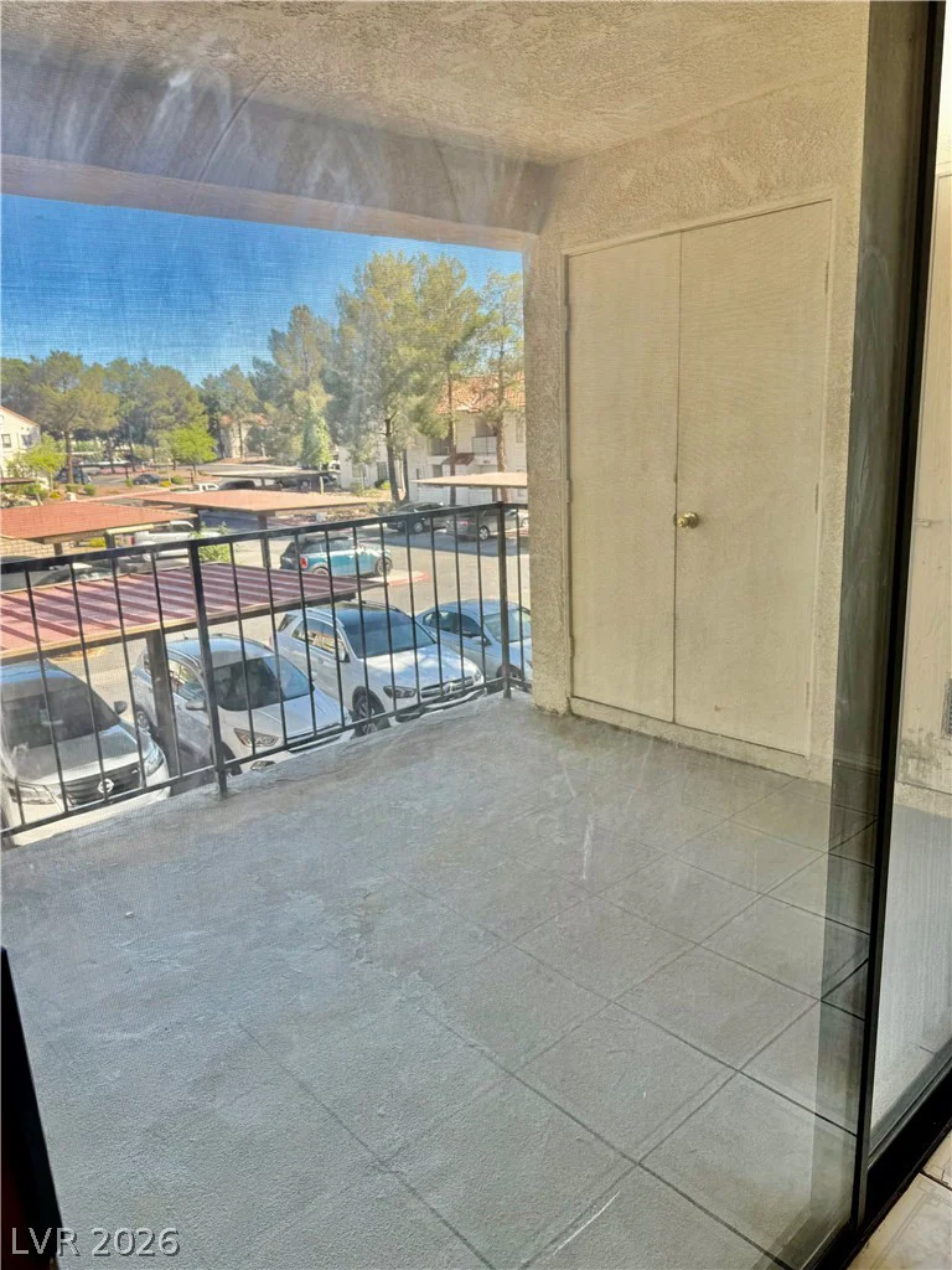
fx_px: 880
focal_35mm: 24
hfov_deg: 56.8
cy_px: 635
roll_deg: +3.8
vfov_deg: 71.6
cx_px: 476
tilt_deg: -13.2
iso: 80
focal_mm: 6.76
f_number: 1.78
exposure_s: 1/292
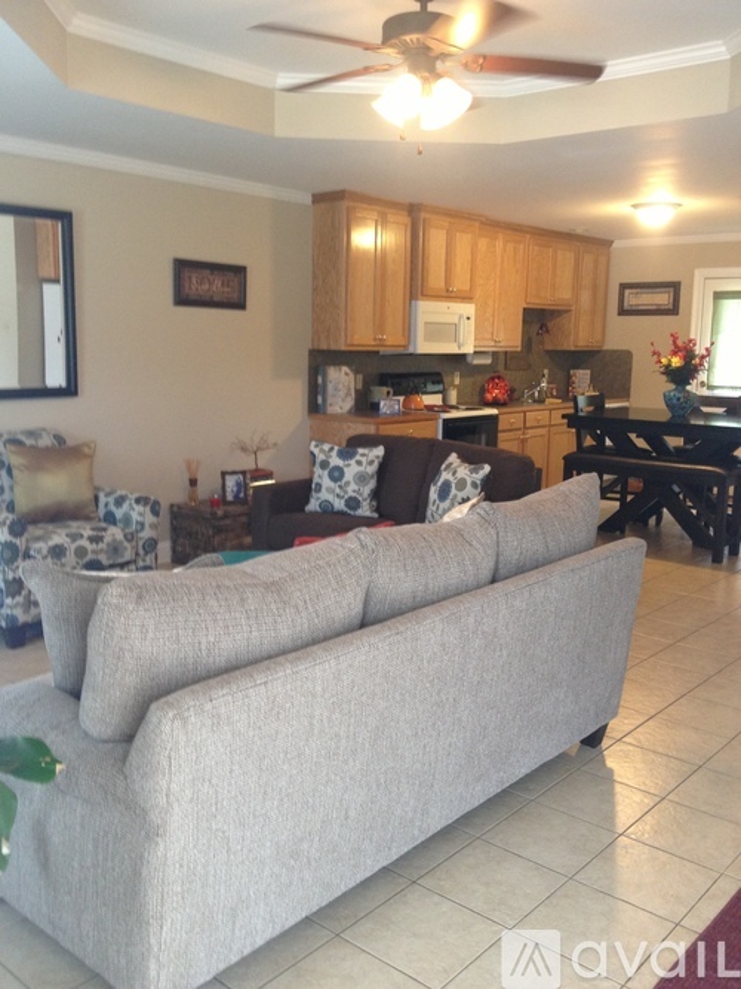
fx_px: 999
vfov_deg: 52.6
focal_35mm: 35
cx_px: 370
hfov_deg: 40.7
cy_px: 494
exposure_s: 1/20
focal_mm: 4.28
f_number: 2.4
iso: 160
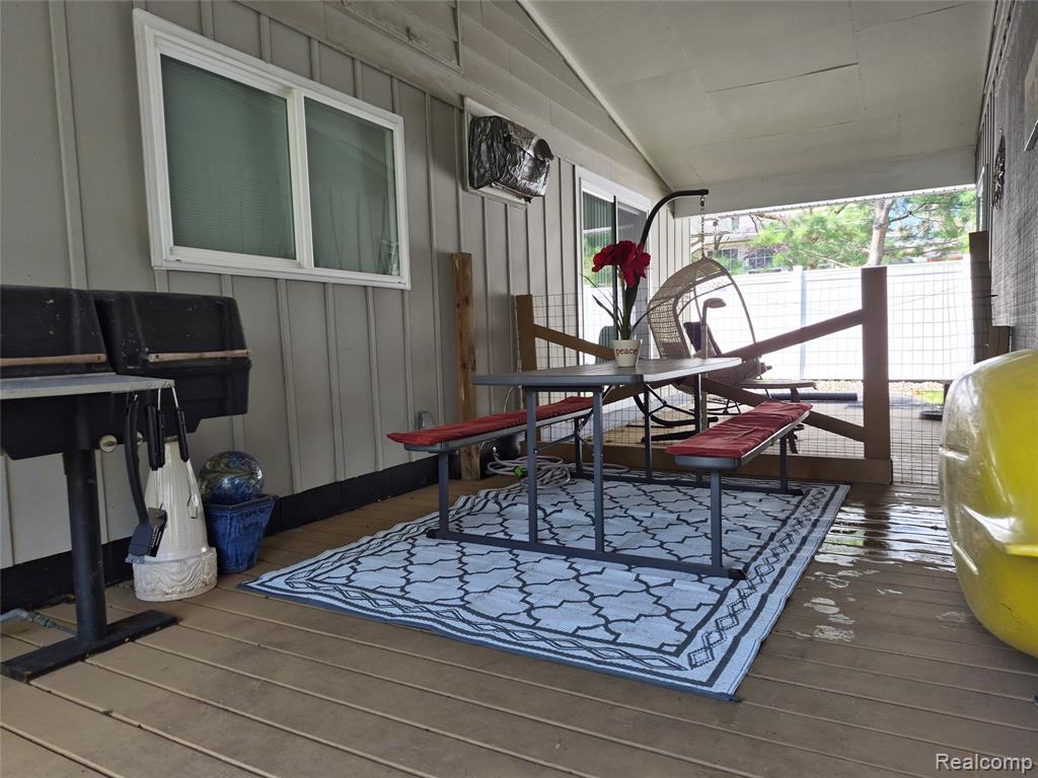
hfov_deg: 73.9
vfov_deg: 58.9
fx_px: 690
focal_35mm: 23
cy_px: 389
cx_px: 519
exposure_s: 1/726
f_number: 1.8
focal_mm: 5.4
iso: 80
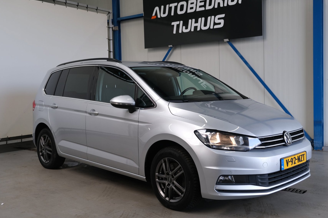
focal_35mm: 36
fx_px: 328
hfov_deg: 53.0
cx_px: 181
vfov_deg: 36.8
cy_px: 99
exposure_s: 1/90
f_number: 3.6
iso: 160
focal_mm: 21.4
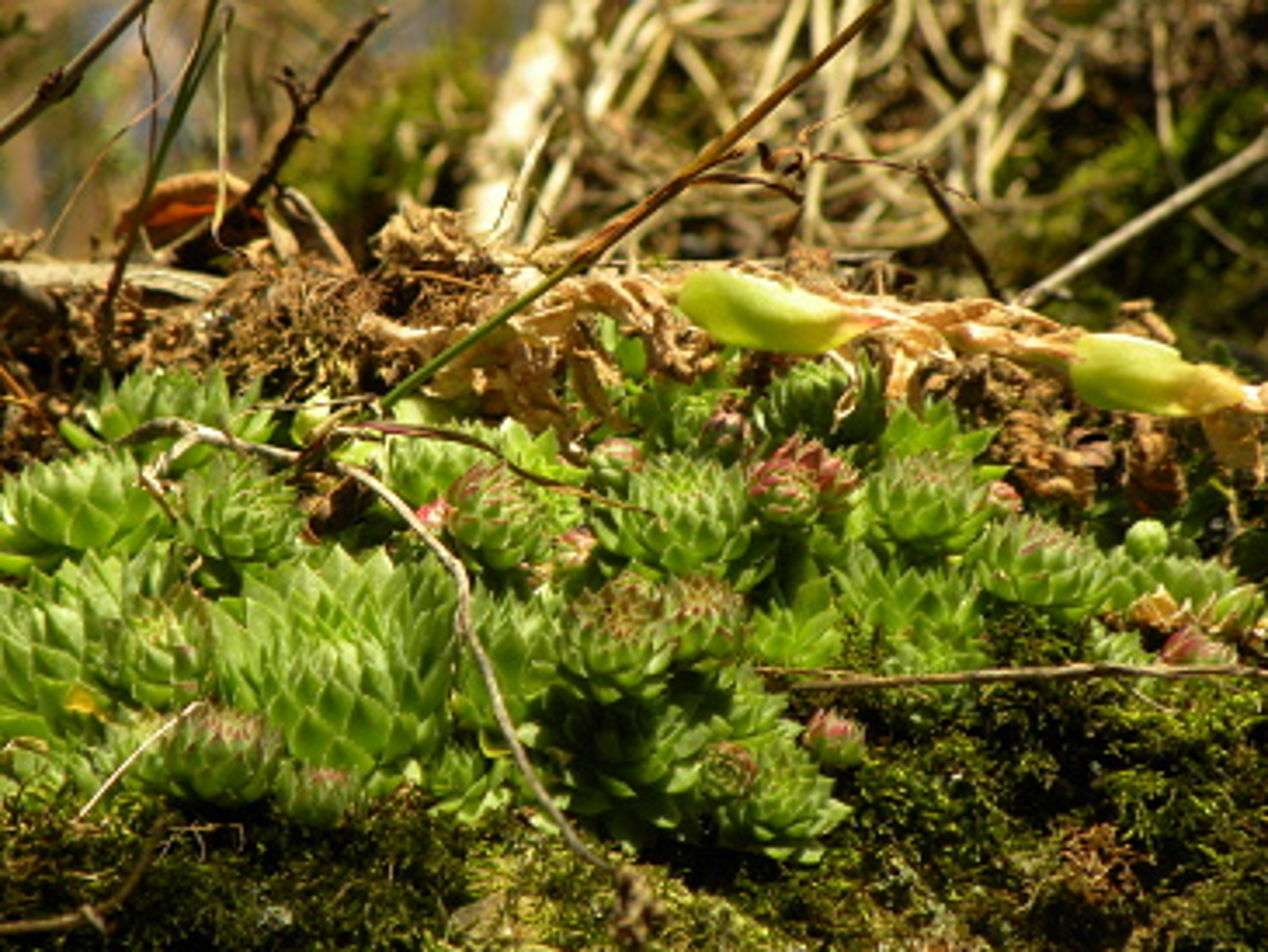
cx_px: 507
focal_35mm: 821
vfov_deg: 1.8
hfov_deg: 2.4
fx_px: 30083
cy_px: 573
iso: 72
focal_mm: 110.4
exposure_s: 1/165
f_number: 5
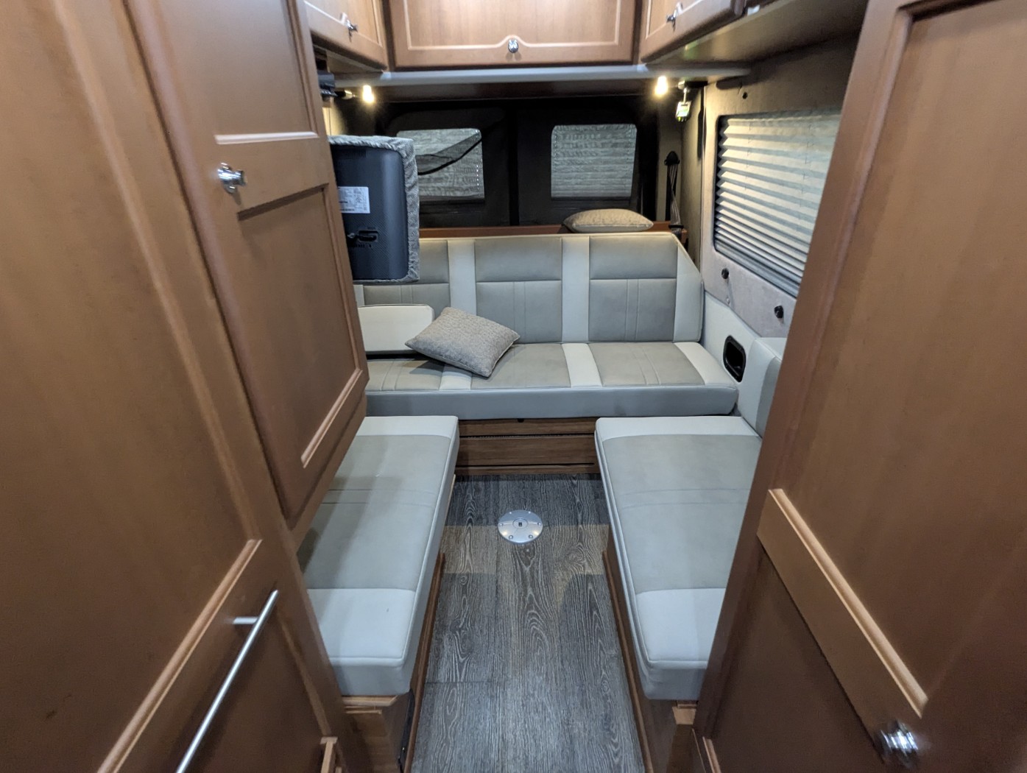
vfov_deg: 78.2
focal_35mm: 16
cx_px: 514
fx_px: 475
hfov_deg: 94.4
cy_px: 386
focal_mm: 2.35
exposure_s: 1/24.1
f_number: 2.2
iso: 589
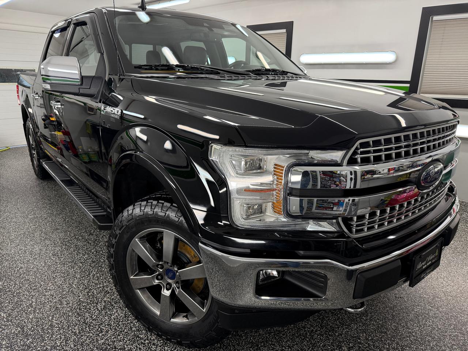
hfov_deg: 71.6
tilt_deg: -16.3
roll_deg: -1.5
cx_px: 234
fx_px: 324
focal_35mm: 24
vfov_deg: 56.8
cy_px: 176
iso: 200
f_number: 1.78
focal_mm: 6.76
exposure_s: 1/233
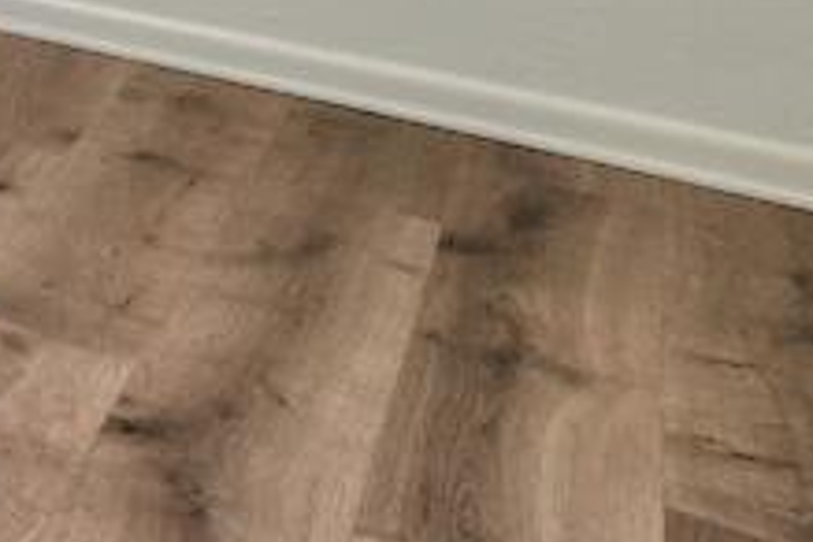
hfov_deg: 14.9
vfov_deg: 15.7
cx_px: -1177
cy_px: -516
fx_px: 1581
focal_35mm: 70
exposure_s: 1/4
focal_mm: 12
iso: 640
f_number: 9
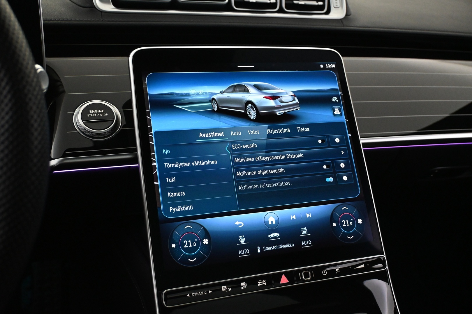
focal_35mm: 37
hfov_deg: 52.2
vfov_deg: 36.2
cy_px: 157
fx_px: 482
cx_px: 236
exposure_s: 1/60
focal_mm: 24.5
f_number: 4.2
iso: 3600
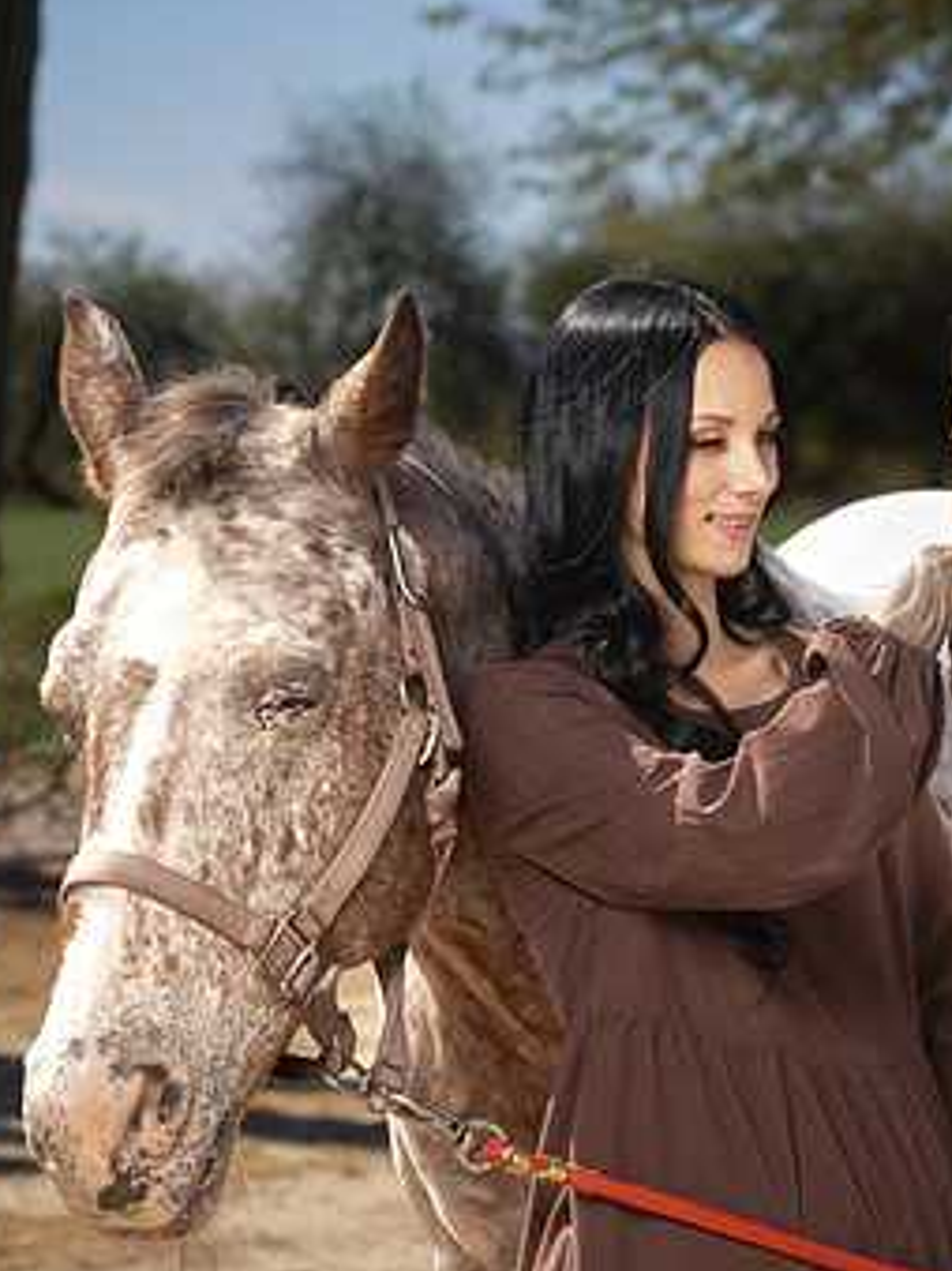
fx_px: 5137
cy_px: 710
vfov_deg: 14.1
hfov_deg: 10.5
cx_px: 974
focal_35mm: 140
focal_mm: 85
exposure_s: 1/250
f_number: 5.6
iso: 50
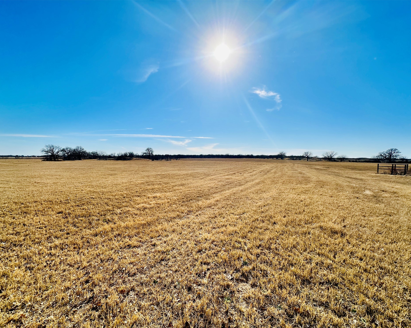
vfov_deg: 84.0
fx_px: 182
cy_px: 168
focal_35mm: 15
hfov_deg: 96.7
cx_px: 195
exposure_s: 1/5051
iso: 40
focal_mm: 2.22
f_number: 2.2
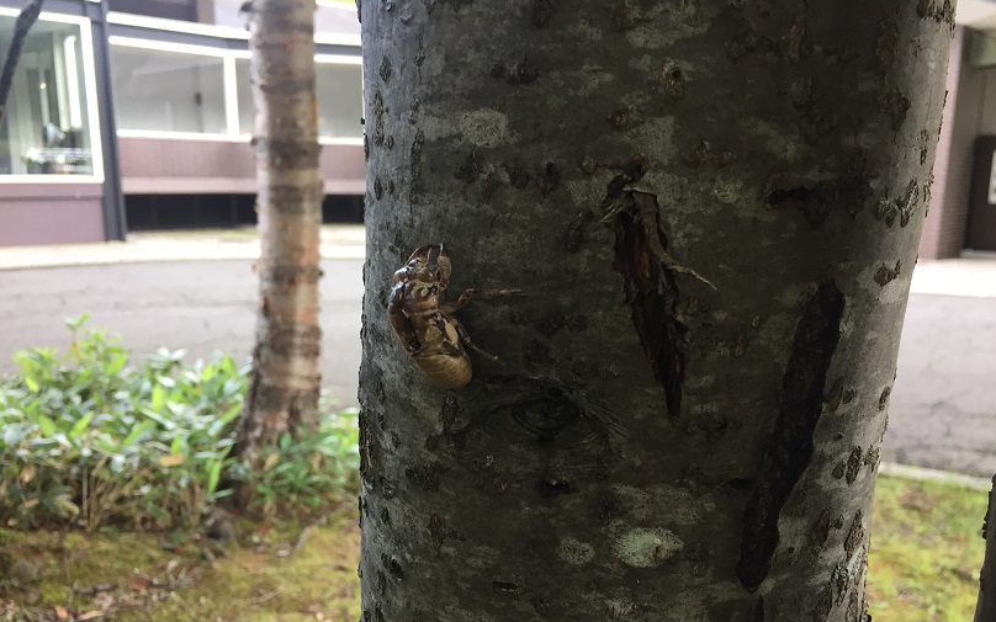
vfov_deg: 40.4
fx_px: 841
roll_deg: -1.4
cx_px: 501
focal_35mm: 31
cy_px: 373
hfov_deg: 61.2
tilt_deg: -11.2
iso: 32
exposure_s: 1/30
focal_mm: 4.15
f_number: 2.2
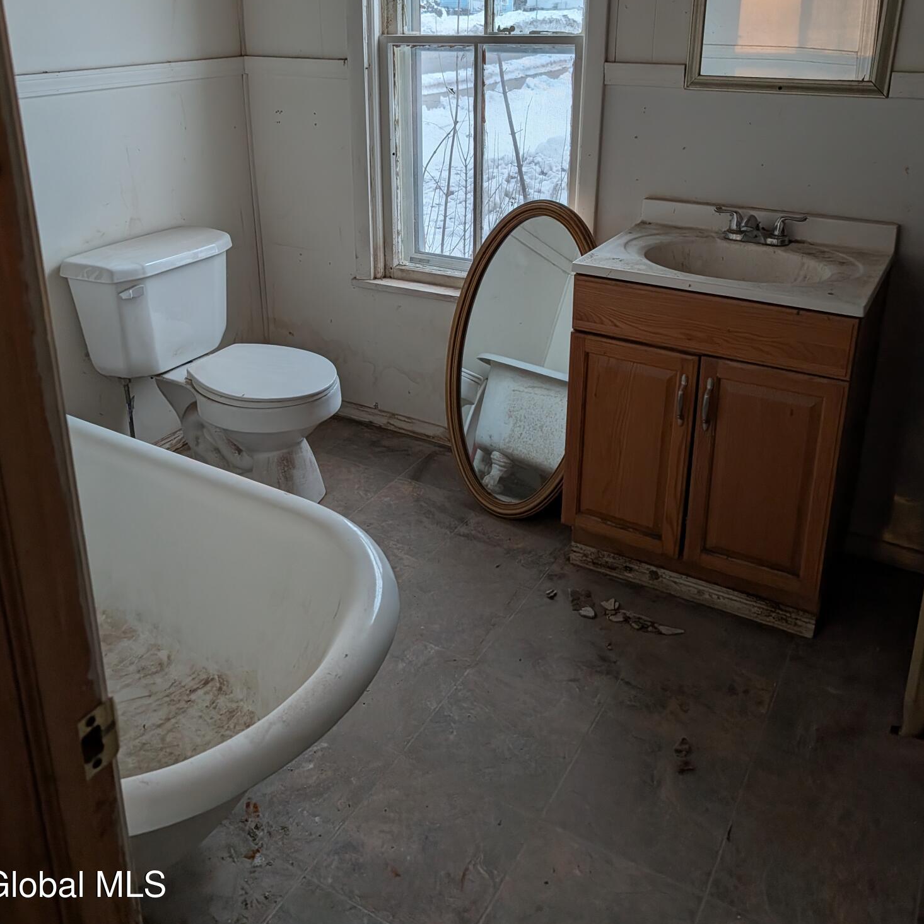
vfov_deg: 54.5
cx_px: 454
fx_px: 876
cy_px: 312
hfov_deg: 55.6
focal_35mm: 29
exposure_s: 1/195
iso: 188
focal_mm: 6.9
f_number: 1.68
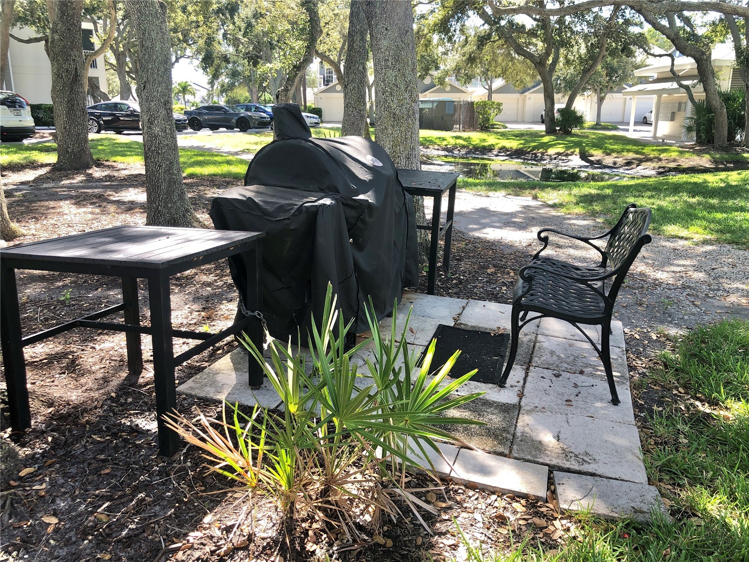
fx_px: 606
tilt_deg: -15.8
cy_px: 281
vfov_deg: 49.7
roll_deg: -0.1
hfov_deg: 63.4
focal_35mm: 28
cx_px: 374
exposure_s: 1/196
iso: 20
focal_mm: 3.99
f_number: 1.8
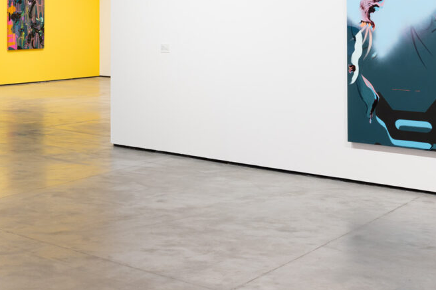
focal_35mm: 82
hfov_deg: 24.4
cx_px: 92
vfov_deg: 16.4
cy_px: 18
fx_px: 993
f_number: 9.5
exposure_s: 1/1.43
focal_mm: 35
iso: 100
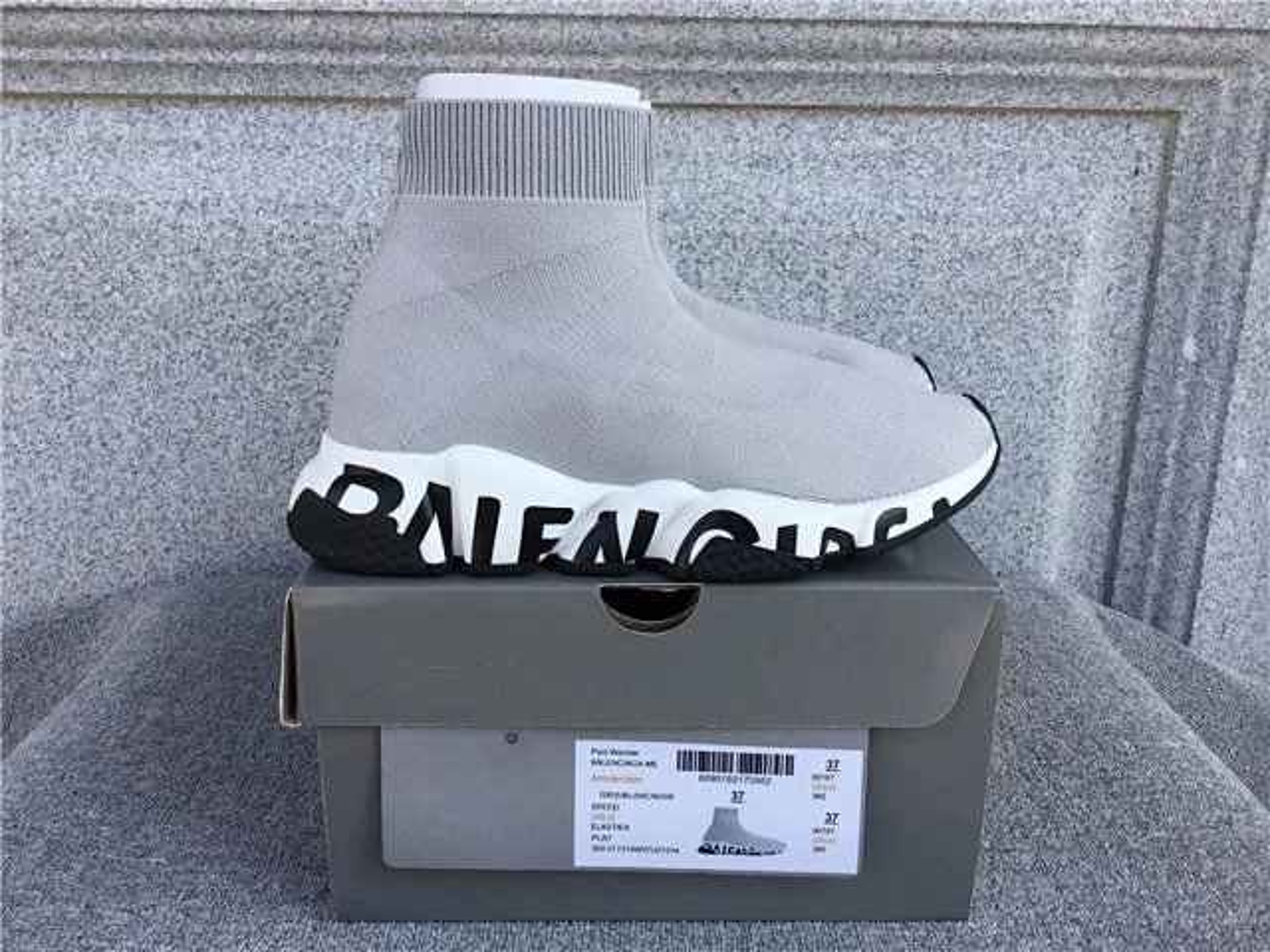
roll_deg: -0.2
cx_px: 635
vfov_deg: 45.4
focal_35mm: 31
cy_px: 476
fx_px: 1137
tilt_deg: -17.5
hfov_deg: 58.4
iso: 25
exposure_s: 1/278
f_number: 2.4
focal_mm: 3.3
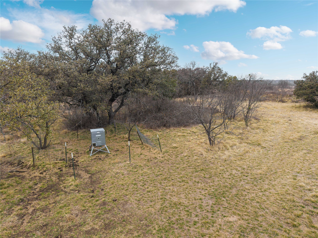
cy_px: 119
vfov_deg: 56.8
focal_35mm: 24
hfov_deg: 71.6
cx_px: 159
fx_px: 220
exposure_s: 1/1250
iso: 160
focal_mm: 8.67
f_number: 1.8
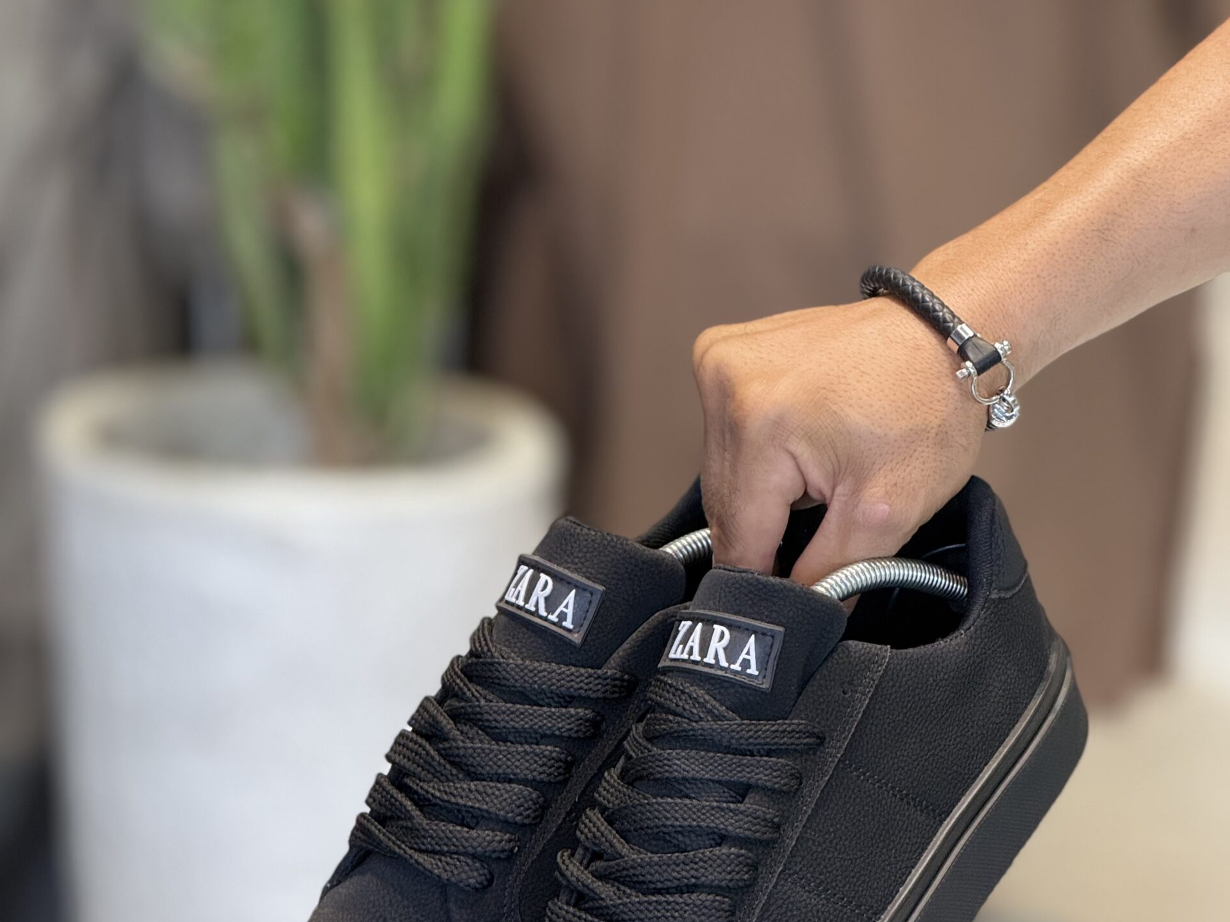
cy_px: 821
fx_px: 5721
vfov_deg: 9.2
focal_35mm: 161
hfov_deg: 12.3
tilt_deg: -17.1
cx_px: 616
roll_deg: -1.1
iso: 100
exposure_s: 1/100
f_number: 2.8
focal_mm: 15.66
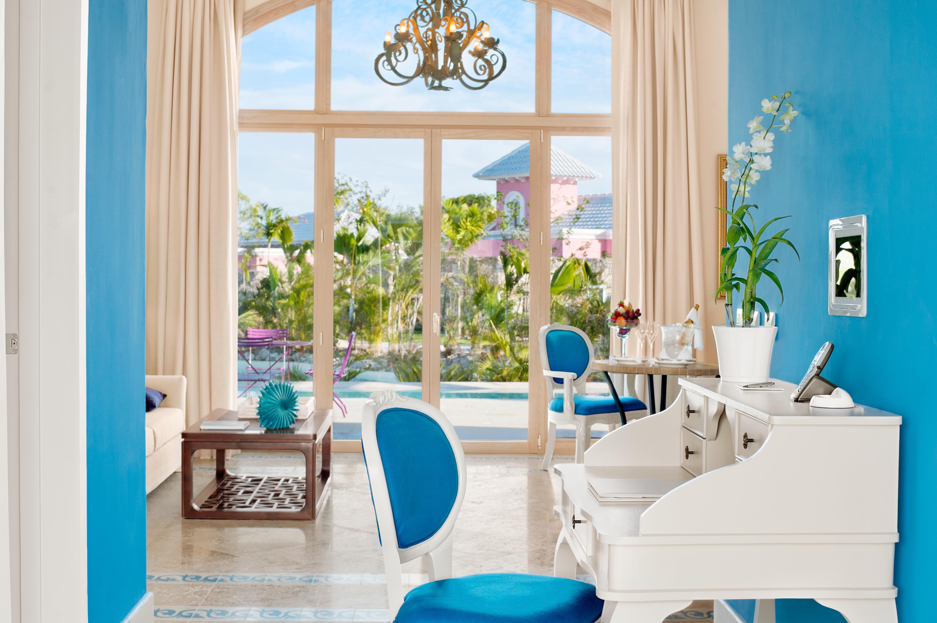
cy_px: 312
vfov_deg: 27.0
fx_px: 1301
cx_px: 468
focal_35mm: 50
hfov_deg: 39.6
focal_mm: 50
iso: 400
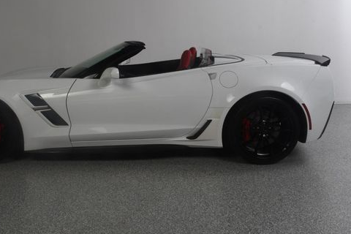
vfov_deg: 33.3
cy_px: 92
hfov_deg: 48.0
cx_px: 129
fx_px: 390
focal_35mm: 40
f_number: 14
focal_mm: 20
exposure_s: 1/160
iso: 100
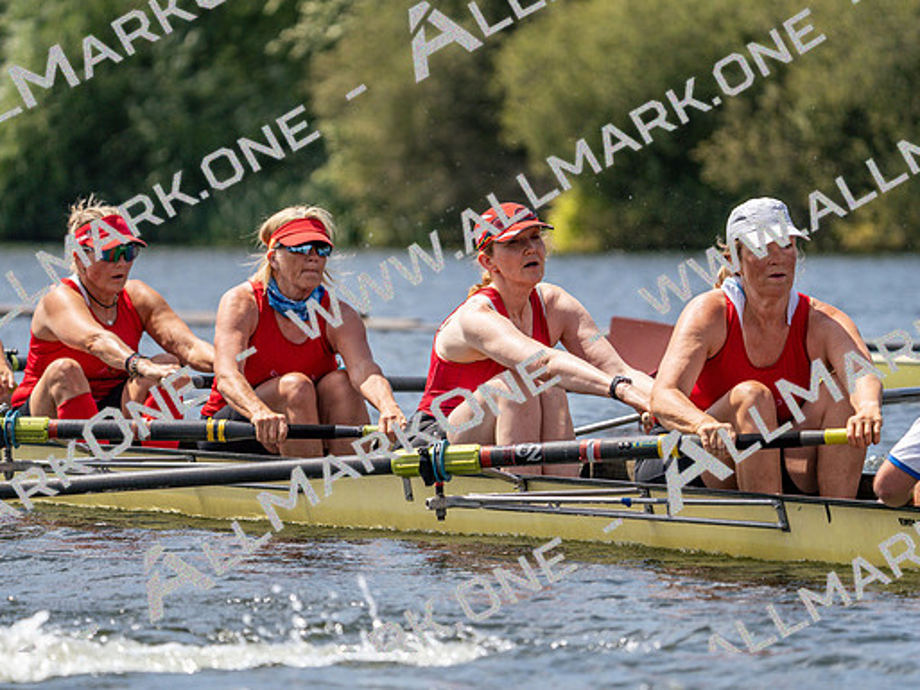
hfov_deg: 6.6
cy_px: 345
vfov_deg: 4.9
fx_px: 8002
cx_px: 508
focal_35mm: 301
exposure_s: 1/2000
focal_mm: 277
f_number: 5.6
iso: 320
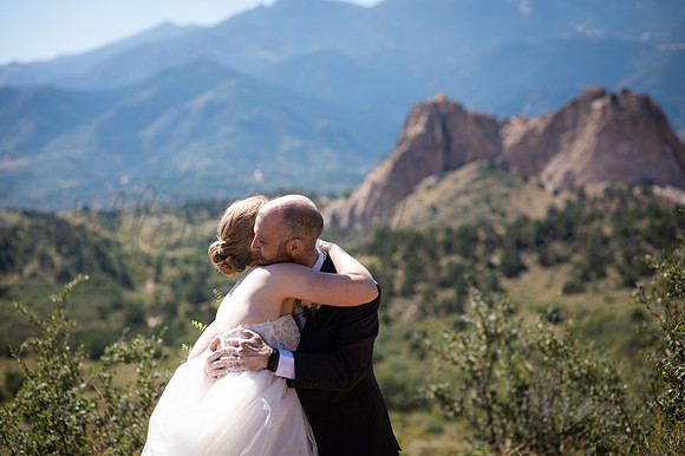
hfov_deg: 23.9
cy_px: 228
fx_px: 1616
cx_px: 342
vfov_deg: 16.1
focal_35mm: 85
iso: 100
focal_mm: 85
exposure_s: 1/800
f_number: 3.2
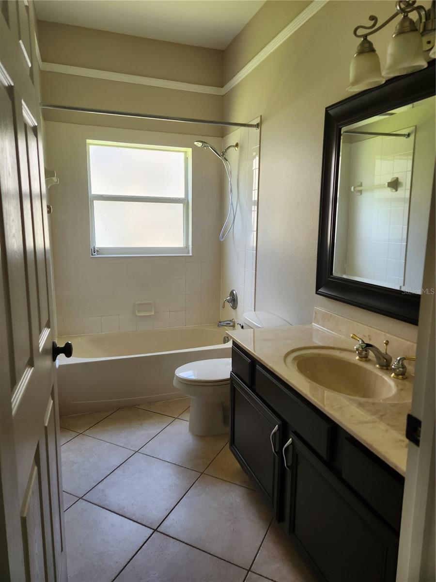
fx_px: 386
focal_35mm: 23
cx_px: 218
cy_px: 291
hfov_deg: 58.9
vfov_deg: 73.9
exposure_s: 1/180
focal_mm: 5.4
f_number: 1.8
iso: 125
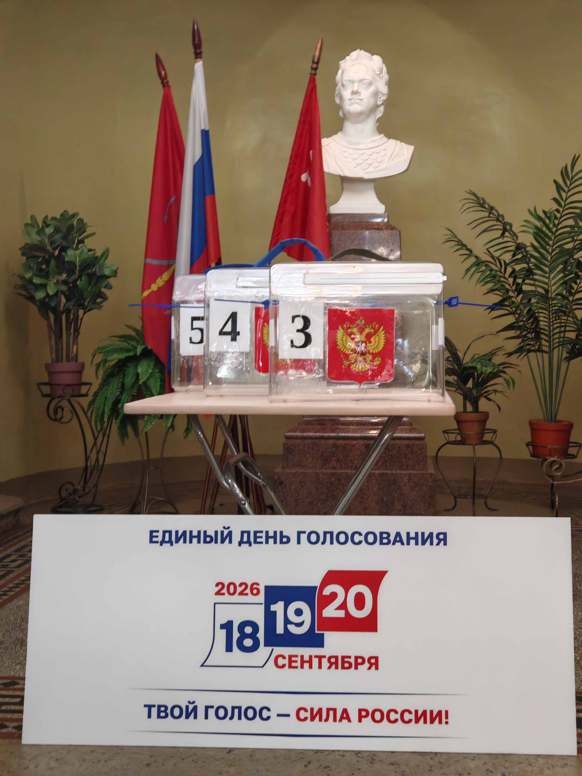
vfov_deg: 35.5
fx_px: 1211
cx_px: 291
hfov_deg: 27.0
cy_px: 388
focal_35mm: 54
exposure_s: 1/50
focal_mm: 6.67
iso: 500
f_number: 1.9
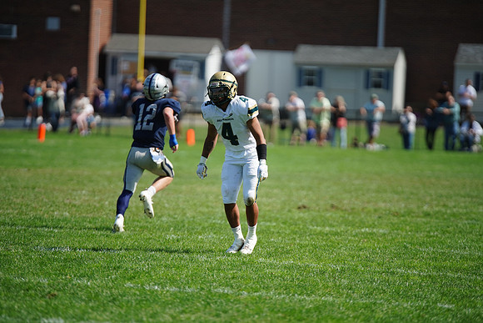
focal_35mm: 300
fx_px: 4026
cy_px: 162
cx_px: 242
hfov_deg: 6.9
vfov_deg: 4.6
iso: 400
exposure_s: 1/4000
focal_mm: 300
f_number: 2.8
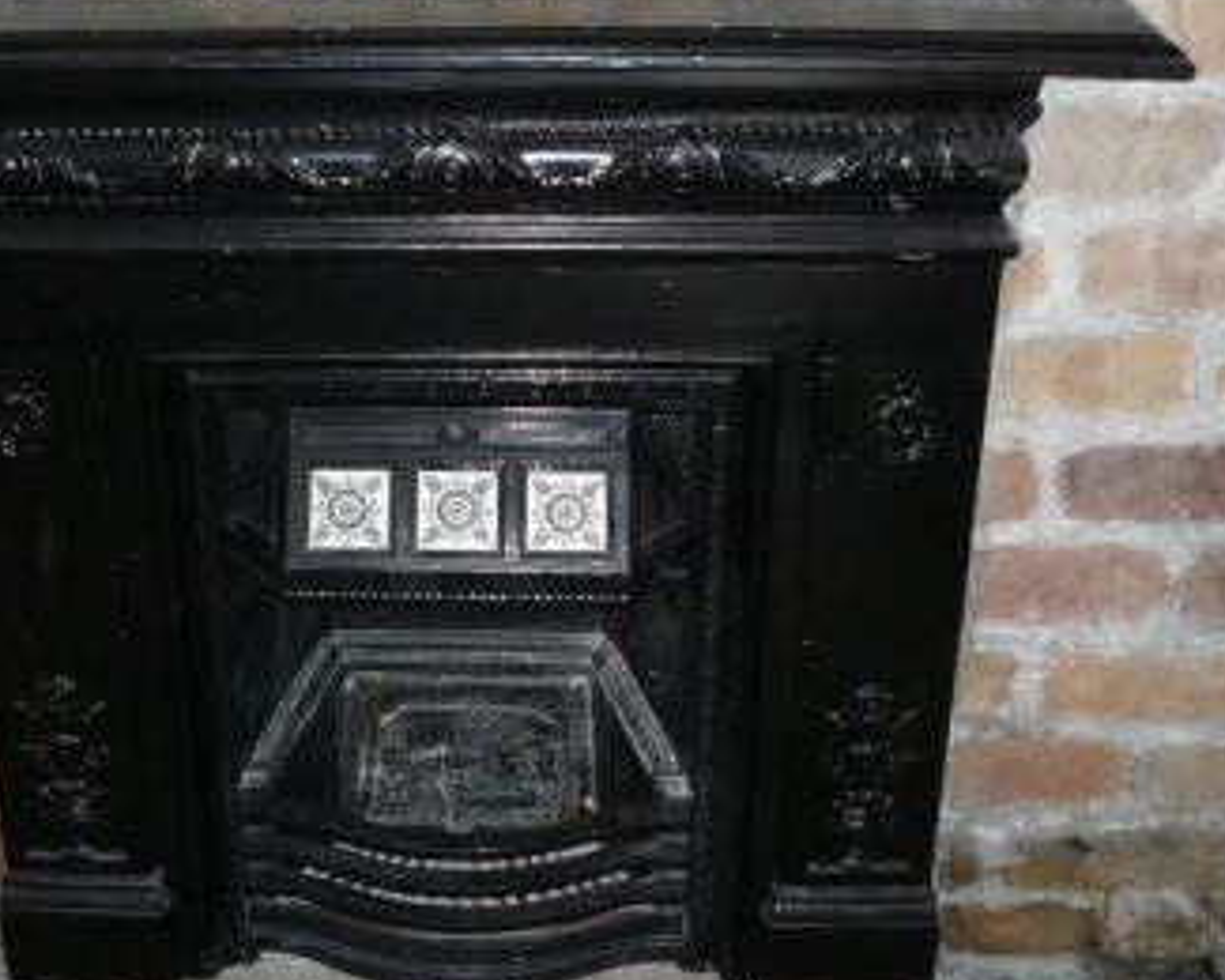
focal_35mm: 49
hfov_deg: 37.7
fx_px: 1777
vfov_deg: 30.7
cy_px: 349
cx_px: 424
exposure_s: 1/30
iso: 160
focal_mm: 4.6
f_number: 2.8
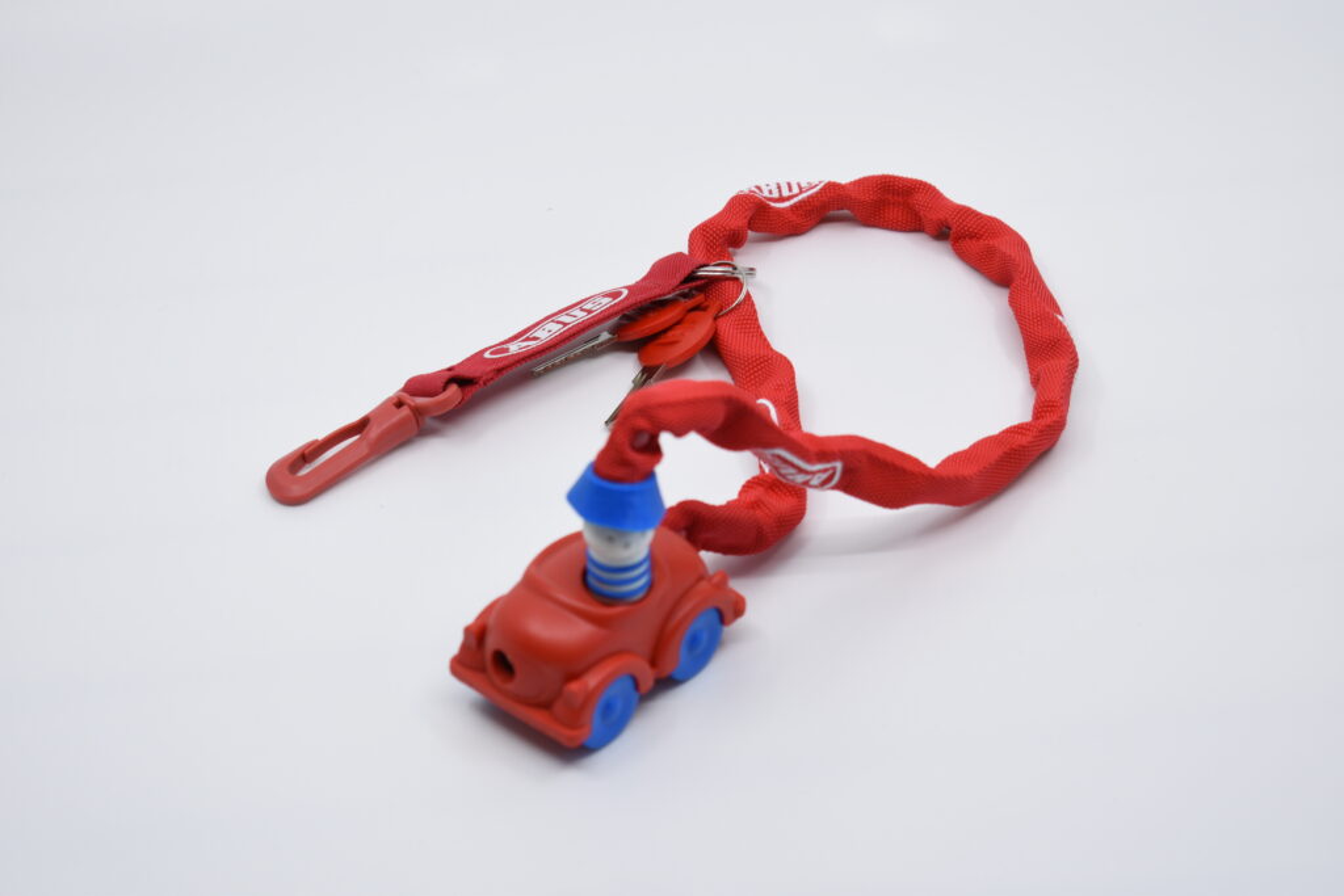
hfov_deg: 24.6
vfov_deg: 16.6
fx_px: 3080
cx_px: 672
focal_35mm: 82
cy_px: 448
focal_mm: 55
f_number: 5.6
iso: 100
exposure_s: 1/60
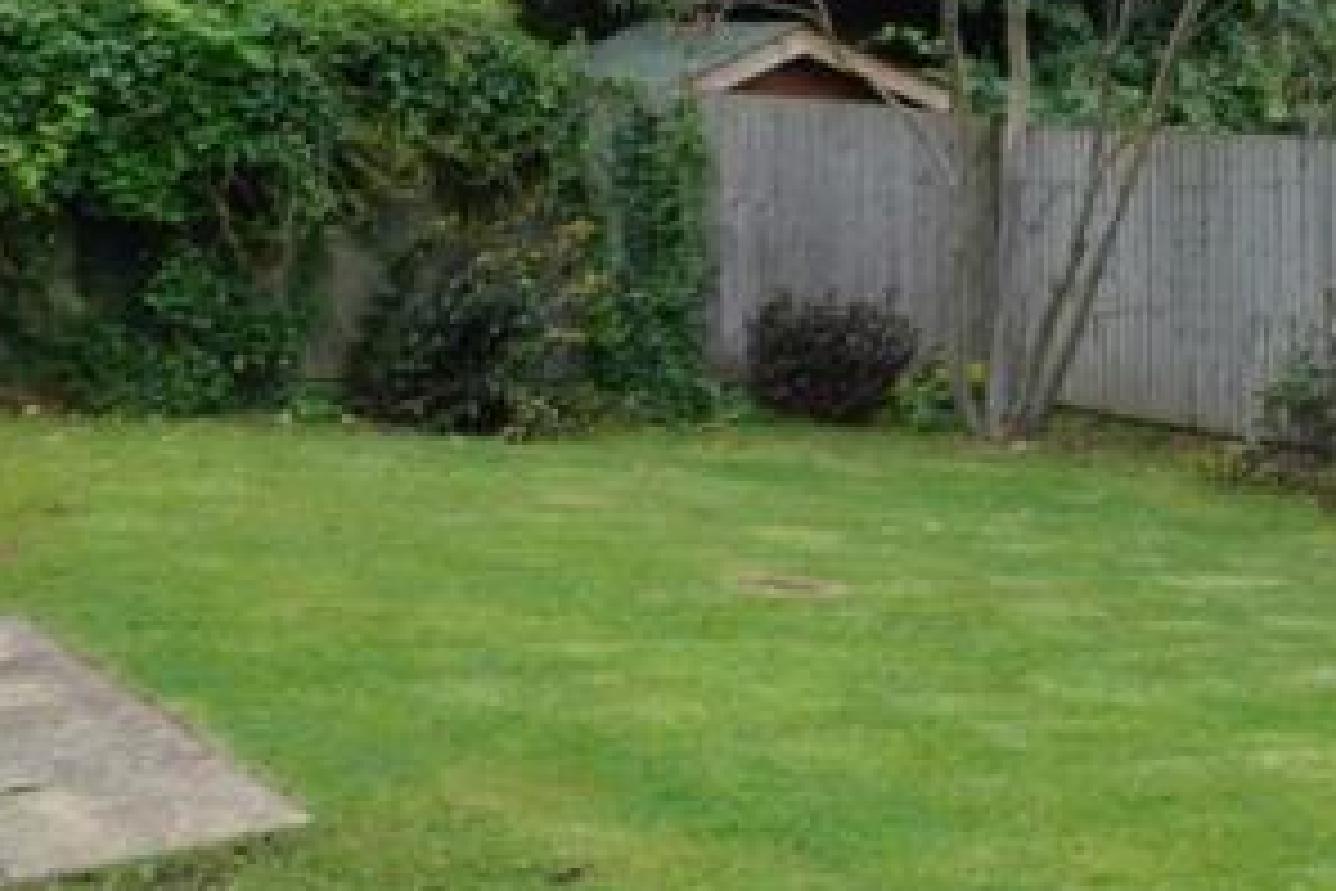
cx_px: 1062
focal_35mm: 64
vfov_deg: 21.2
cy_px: 484
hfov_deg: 30.7
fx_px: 2375
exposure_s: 1/50
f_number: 7.1
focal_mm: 19
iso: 100
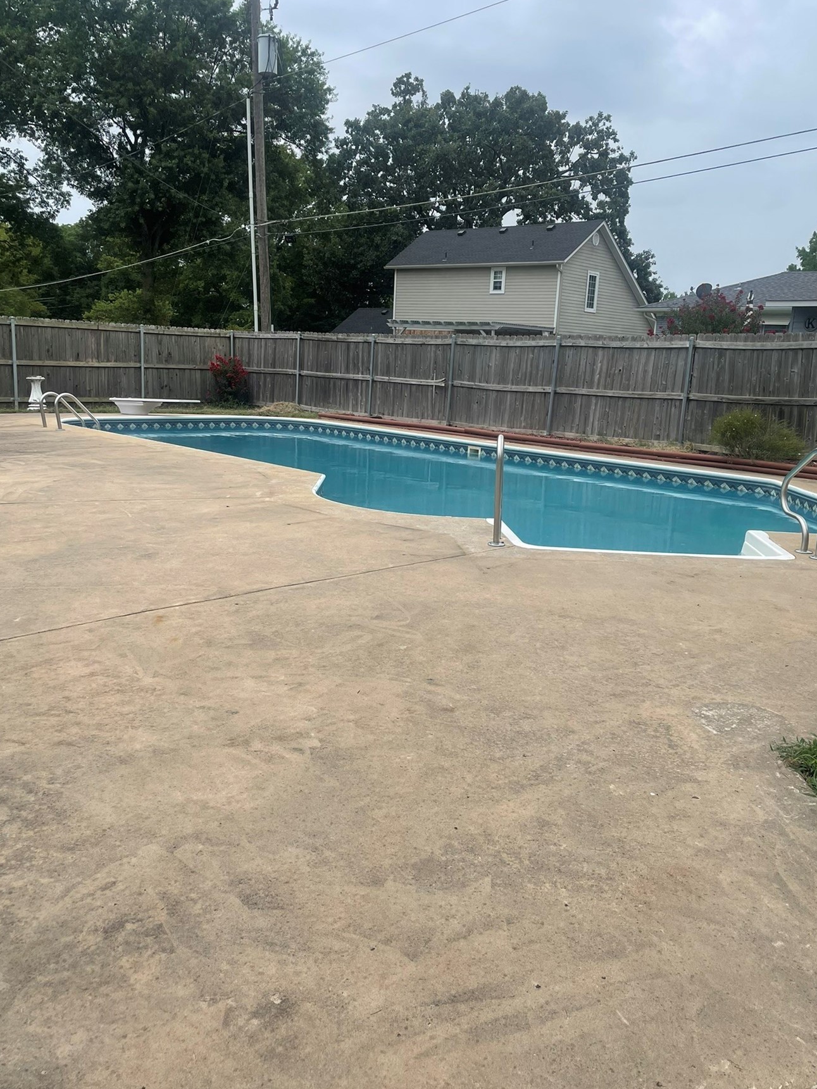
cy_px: 572
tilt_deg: -12.7
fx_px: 912
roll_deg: -3.6
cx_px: 410
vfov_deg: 61.6
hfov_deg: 48.2
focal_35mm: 29
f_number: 1.6
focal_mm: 4.2
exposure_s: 1/1383
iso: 32
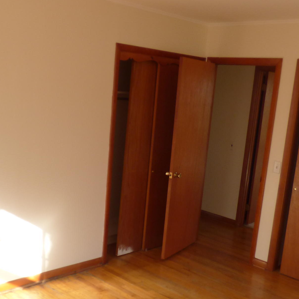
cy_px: 185
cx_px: 141
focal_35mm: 44
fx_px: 430
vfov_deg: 38.1
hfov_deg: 38.3
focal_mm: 3.58
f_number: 2.8
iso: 100
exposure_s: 1/100
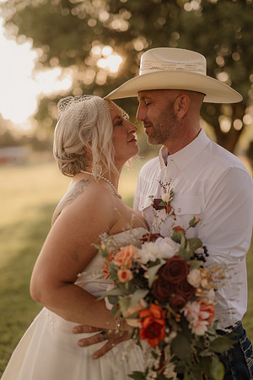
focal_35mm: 50
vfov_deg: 39.6
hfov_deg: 27.0
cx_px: 126
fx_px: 527
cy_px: 190
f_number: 2.8
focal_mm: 50
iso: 200
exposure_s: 1/640
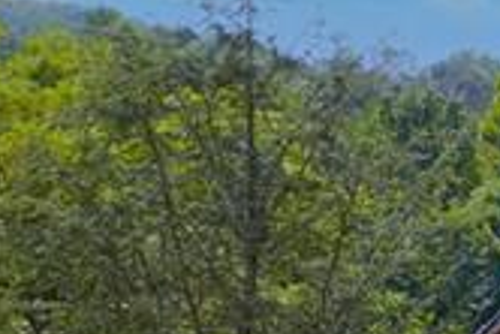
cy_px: 196
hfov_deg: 9.0
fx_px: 2572
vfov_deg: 7.4
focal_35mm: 185
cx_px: 1506
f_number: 9
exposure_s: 1/125
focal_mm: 20
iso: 100
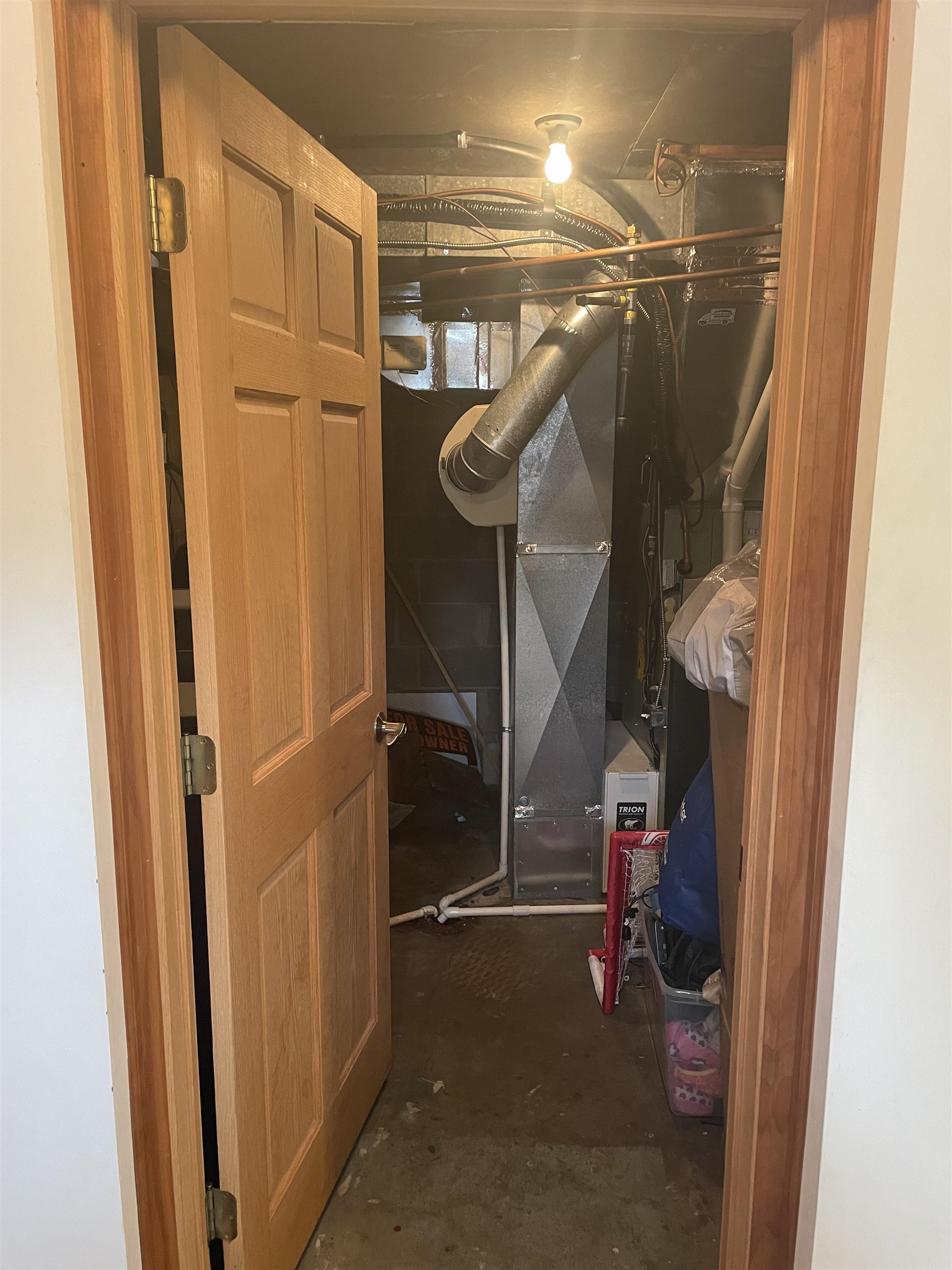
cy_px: 635
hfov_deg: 53.1
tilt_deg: -9.6
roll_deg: +0.1
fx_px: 953
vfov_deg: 67.3
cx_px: 476
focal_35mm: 26
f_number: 1.6
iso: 400
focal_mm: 4.2
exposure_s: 1/60
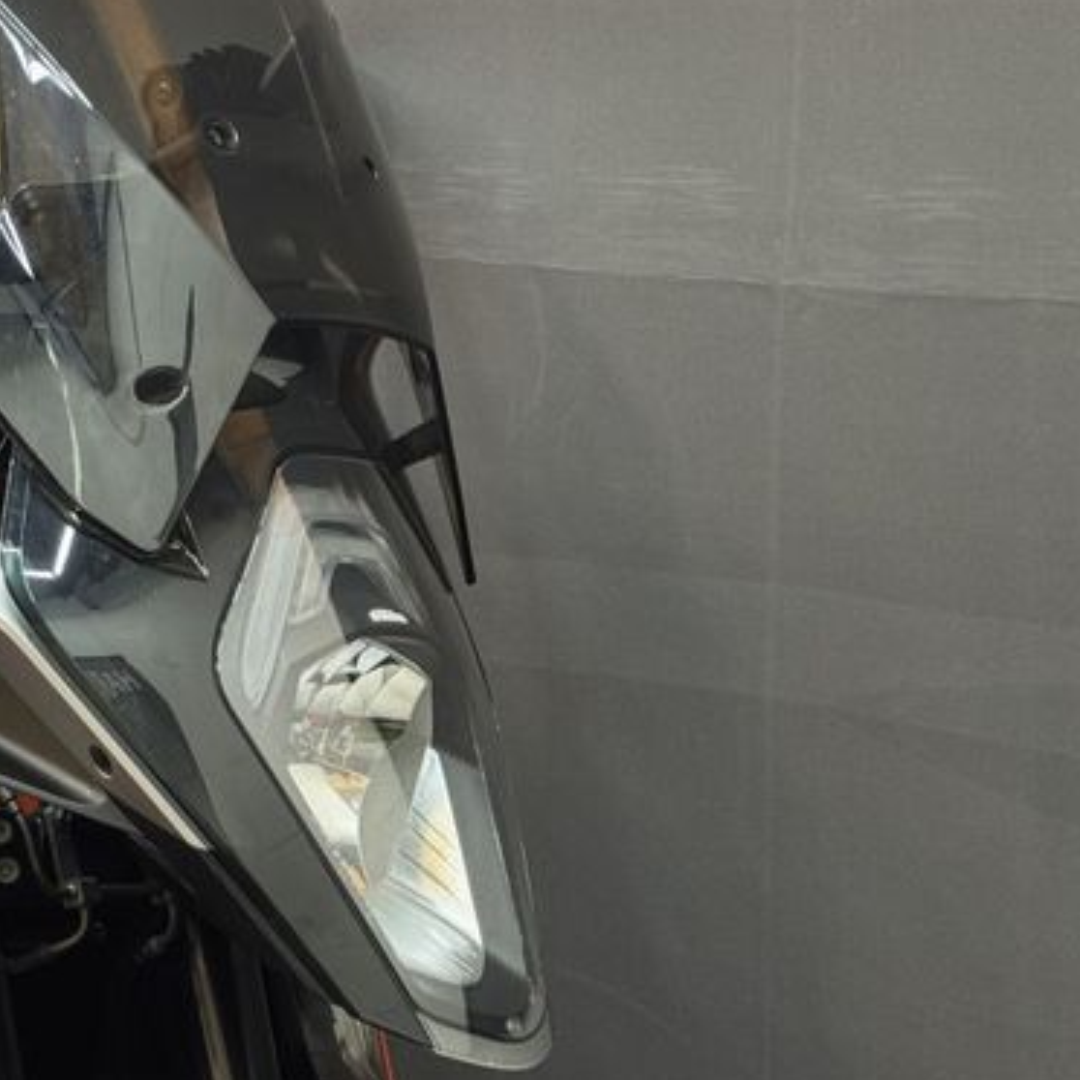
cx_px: 273
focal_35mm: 73
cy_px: 633
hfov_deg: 23.4
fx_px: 2577
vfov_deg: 23.6
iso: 160
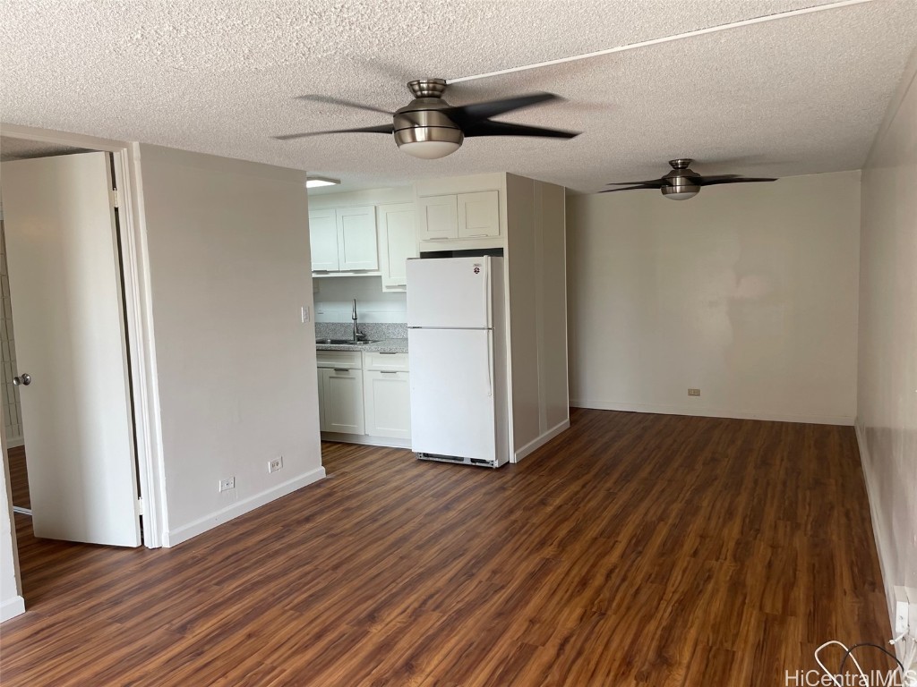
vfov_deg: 53.1
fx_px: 689
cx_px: 458
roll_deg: +1.8
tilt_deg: -5.3
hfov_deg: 67.3
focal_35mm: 26
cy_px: 344
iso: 50
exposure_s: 1/121
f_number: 1.6
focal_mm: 5.1
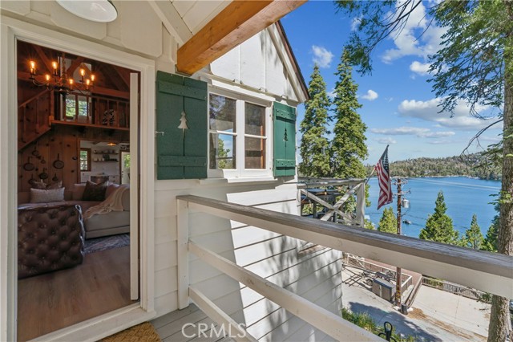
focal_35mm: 16
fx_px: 231
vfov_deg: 73.0
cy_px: 171
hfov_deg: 96.1
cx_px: 256
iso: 100
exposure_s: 1/25
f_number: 22
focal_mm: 16.2
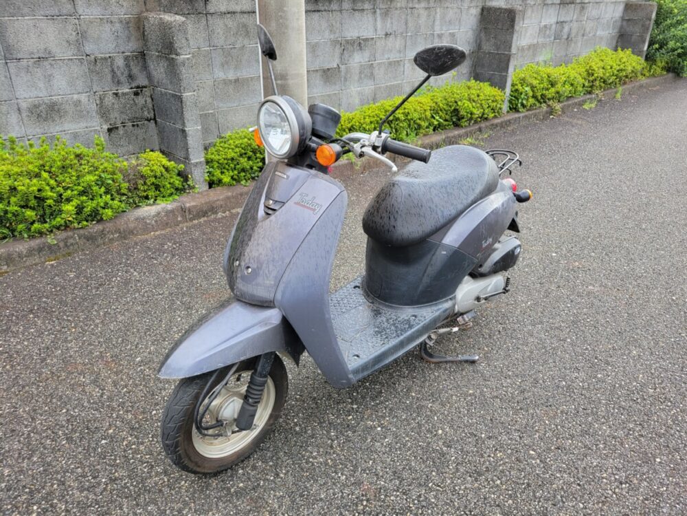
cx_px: 344
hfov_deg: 67.3
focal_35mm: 26
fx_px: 516
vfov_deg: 53.1
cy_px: 258
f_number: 1.8
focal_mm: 5.4
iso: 40
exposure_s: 1/114
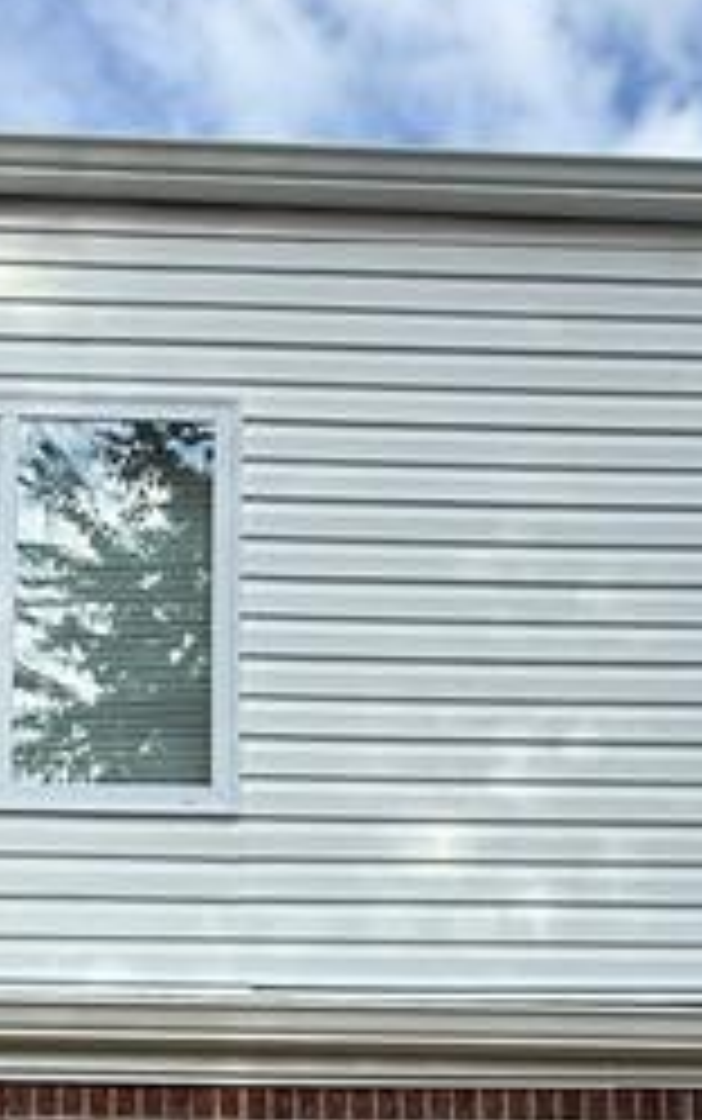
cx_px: 310
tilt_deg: +7.4
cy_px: 1448
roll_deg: -0.4
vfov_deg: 27.9
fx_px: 1864
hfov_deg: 21.3
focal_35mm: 61
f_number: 2.2
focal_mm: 2.22
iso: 50
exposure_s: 1/613
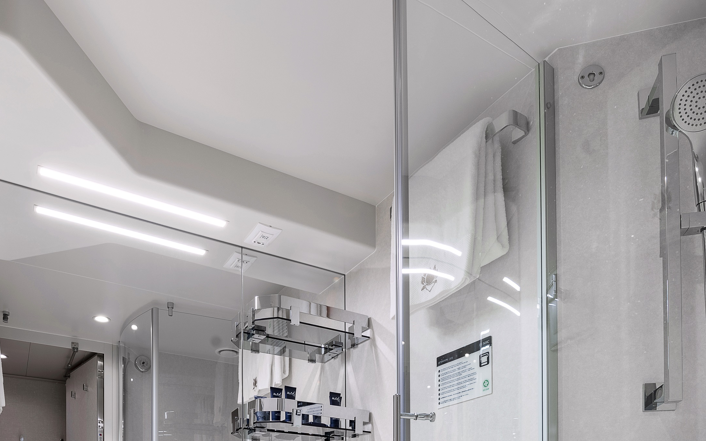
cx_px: 302
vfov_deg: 36.3
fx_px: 519
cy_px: 523
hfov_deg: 68.0
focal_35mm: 27
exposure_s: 1/3
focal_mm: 14
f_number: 11
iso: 100
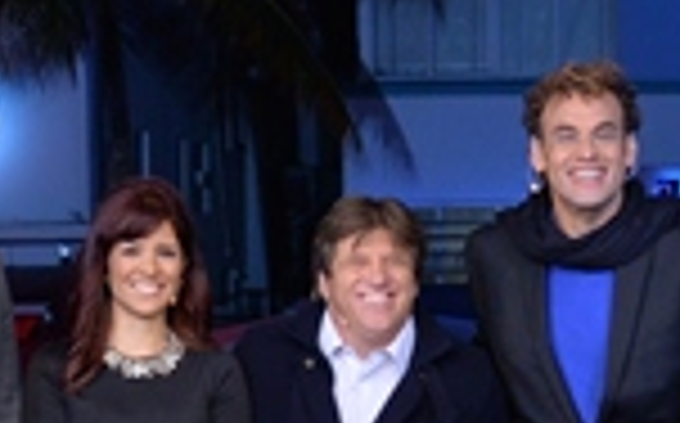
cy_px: 488
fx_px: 2795
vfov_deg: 8.6
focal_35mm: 151
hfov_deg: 13.8
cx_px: 581
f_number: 5
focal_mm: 35
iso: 800
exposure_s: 1/160
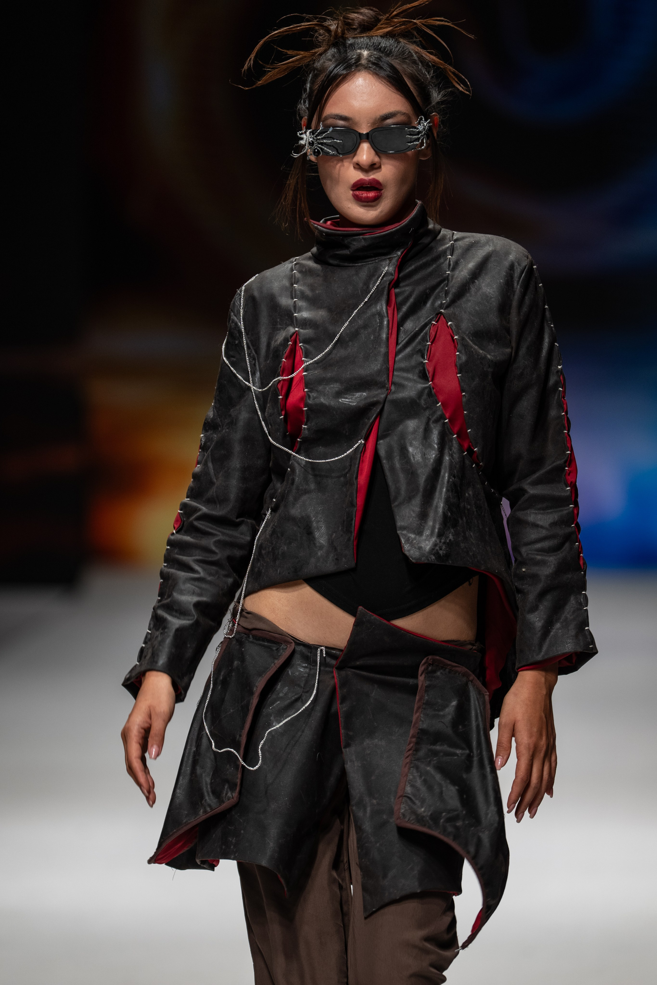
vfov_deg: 7.4
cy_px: 492
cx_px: 328
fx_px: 7610
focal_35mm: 278
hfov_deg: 4.9
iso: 200
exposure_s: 1/400
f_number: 2.8
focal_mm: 185.5
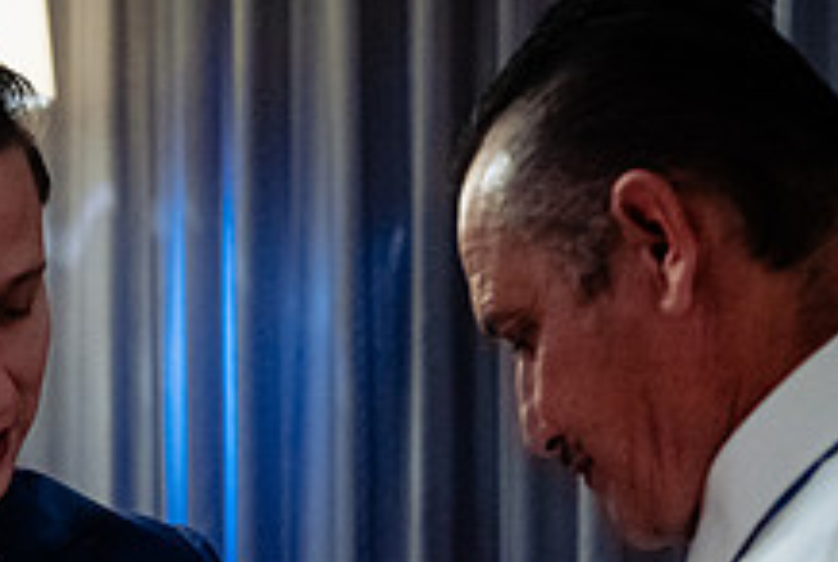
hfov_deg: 17.5
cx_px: 354
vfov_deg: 11.5
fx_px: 2727
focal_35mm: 117
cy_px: 710
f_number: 2.8
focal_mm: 44
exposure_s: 1/100
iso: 6400
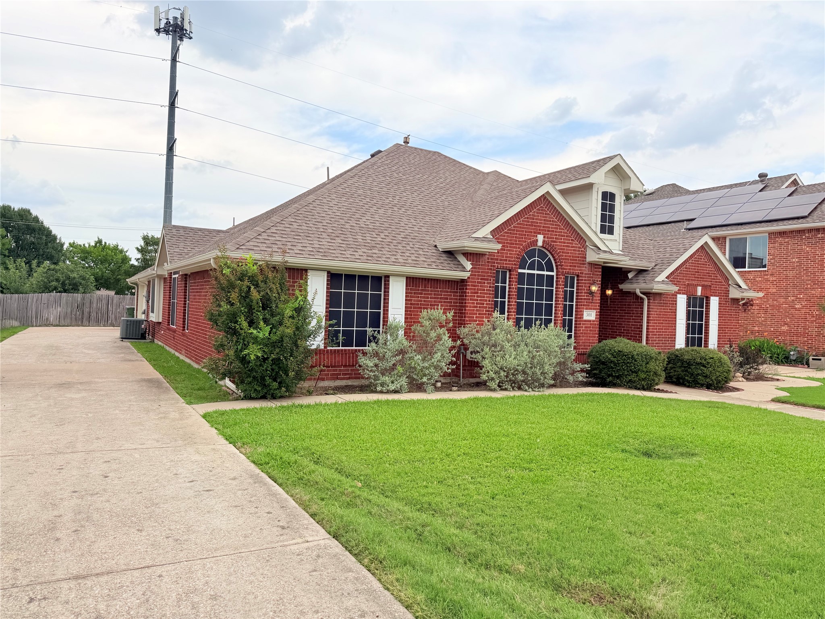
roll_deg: -2.1
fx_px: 572
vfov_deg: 56.8
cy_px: 310
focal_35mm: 24
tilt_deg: -0.2
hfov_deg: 71.6
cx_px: 412
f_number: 1.78
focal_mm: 6.76
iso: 80
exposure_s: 1/3584
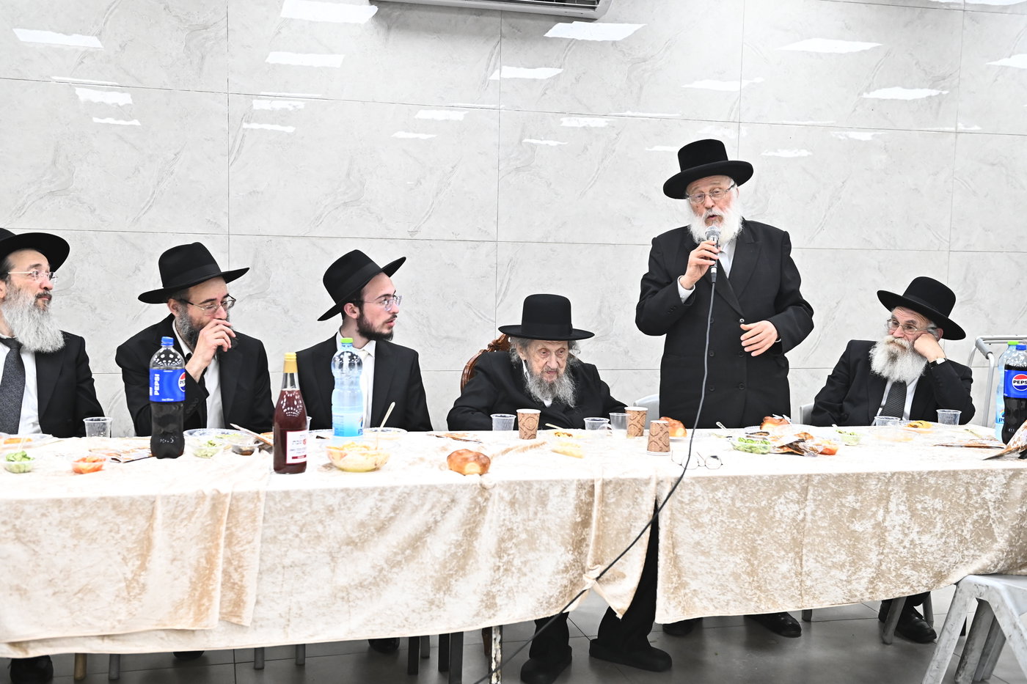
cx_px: 514
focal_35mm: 38
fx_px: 1084
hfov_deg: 50.7
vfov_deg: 35.0
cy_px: 342
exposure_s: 1/200
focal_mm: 38
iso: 2500
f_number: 4
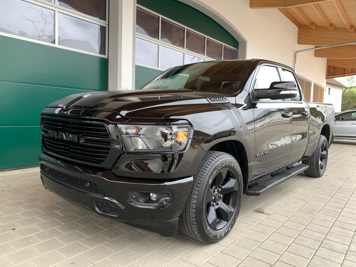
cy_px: 134
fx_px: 267
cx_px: 178
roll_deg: -1.0
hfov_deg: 67.3
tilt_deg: -4.6
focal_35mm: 26
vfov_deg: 53.1
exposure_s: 1/252
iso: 25
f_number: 1.8
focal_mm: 4.25
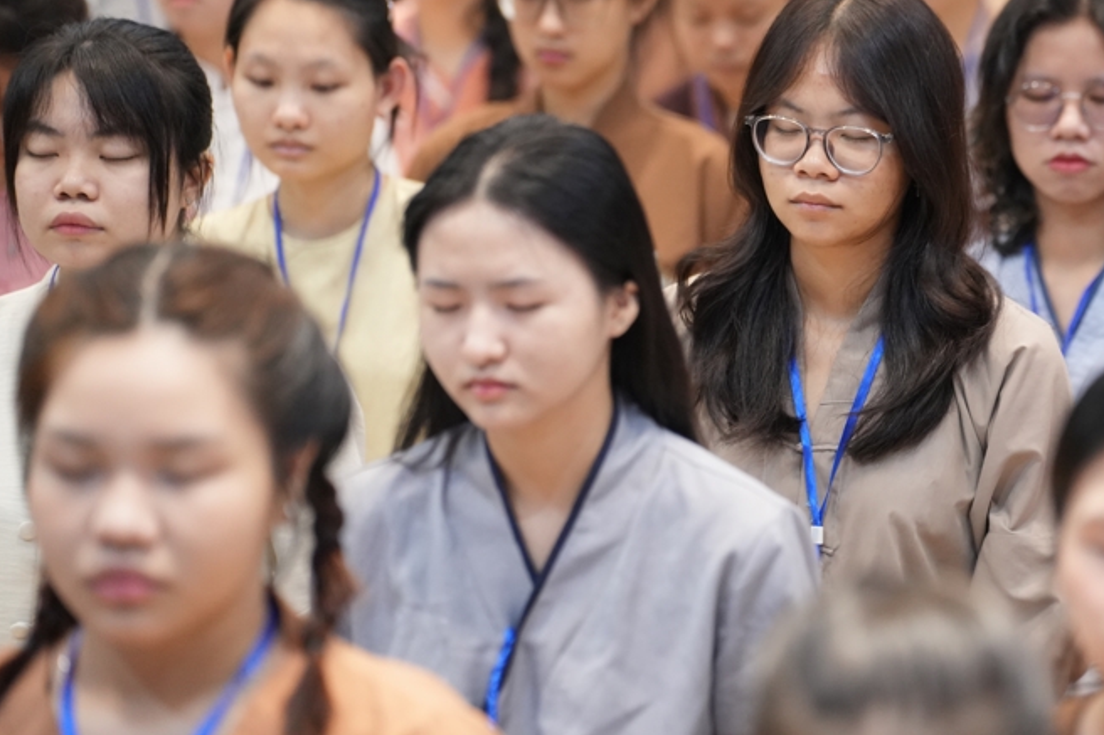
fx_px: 6837
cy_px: 293
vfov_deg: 6.2
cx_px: 768
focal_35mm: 223
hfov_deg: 9.2
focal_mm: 150
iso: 4000
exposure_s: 1/160
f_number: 2.8
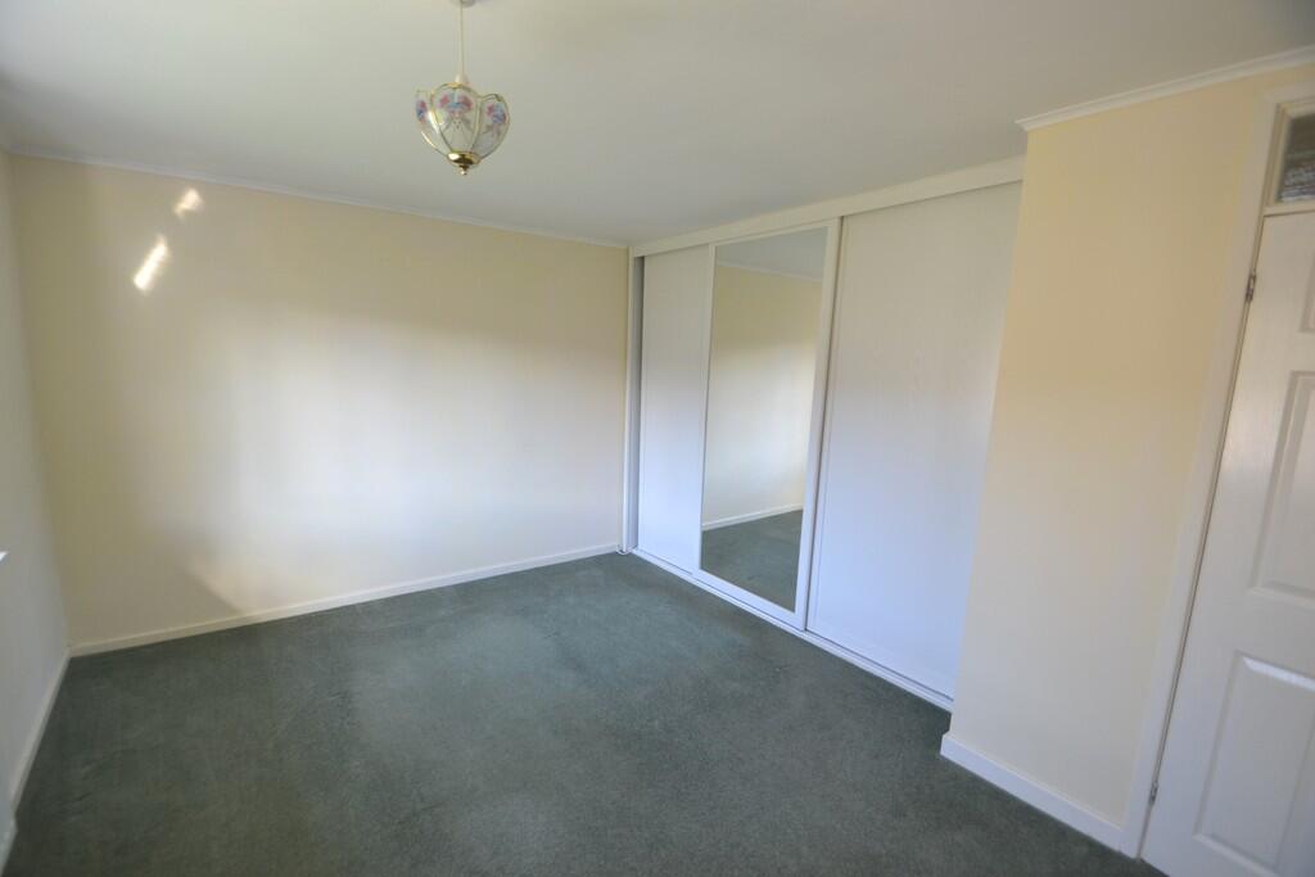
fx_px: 548
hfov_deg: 100.4
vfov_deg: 77.3
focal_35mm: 15
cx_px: 658
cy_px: 438
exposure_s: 1/60
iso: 400
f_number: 4
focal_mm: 10
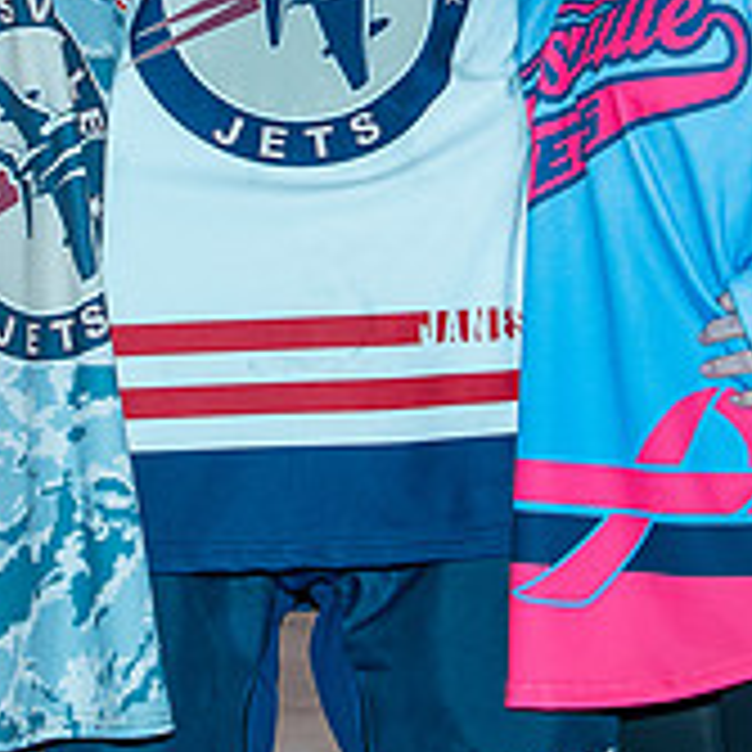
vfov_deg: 9.4
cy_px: -134
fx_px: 4522
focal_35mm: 184
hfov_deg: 9.5
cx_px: 382
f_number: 4.5
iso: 200
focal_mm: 36
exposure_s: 1/200
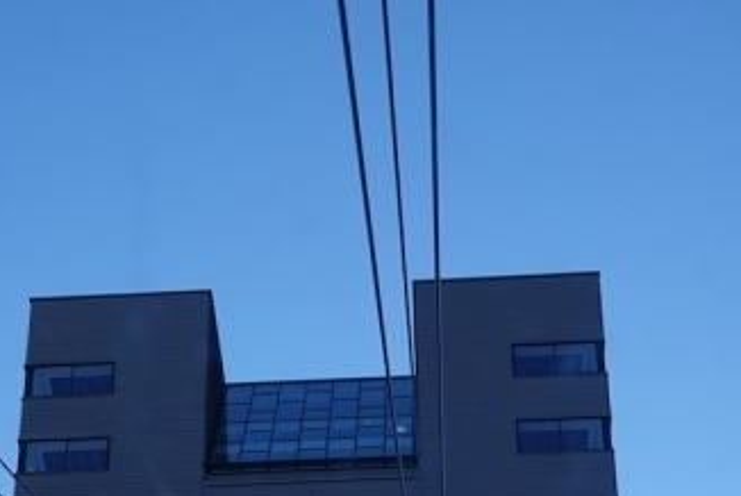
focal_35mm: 108
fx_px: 2225
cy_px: 605
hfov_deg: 18.8
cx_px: 234
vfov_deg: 12.4
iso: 100
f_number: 4
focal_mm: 16.31
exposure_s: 1/500
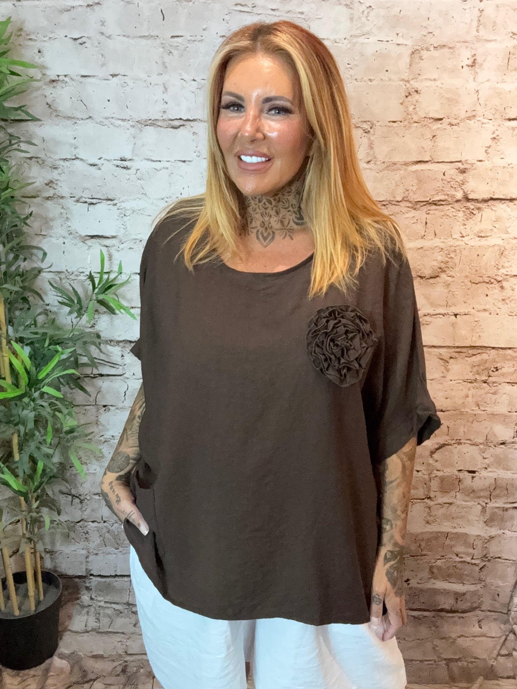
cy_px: 344
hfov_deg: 46.8
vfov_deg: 60.0
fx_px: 597
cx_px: 258
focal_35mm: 30
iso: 250
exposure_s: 1/33
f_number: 1.9
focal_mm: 2.69
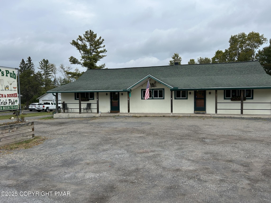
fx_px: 204
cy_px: 102
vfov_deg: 53.1
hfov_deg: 67.3
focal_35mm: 26
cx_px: 136
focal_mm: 5.7
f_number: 1.5
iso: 50
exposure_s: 1/3077
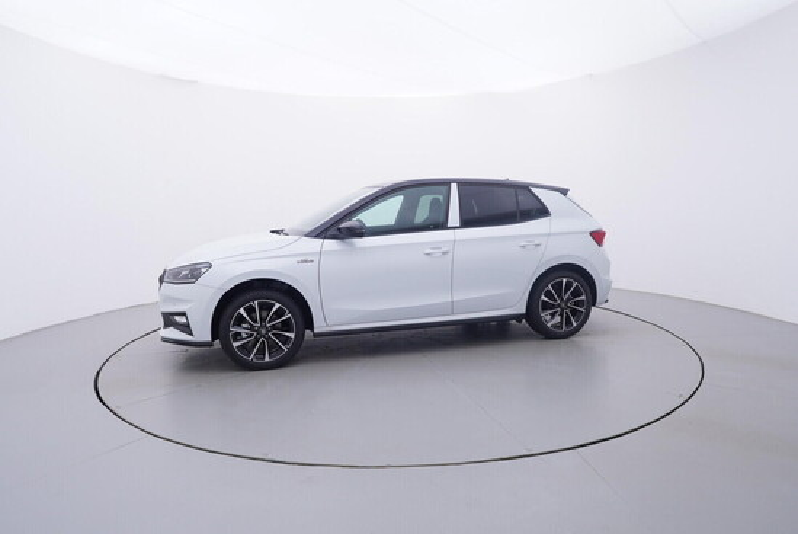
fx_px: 499
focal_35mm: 22
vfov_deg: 56.2
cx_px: 399
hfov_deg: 77.3
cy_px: 267
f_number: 5
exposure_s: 1/80
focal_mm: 15
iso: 200
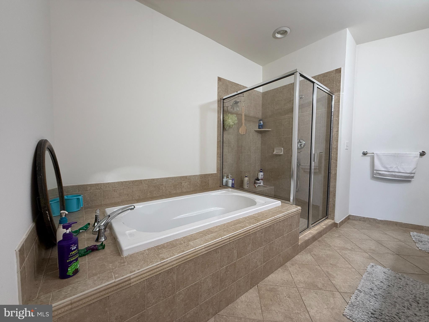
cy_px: 161
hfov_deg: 102.1
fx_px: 174
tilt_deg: -3.0
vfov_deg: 85.7
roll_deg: -0.2
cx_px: 214
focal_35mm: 14
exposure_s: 1/120
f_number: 2.2
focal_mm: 2.22
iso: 200
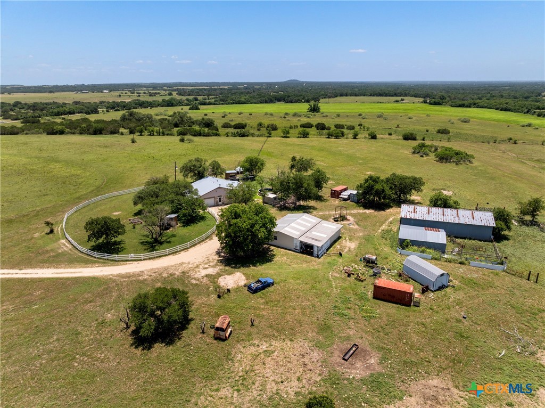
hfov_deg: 71.6
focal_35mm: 24
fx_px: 378
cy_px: 204
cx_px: 272
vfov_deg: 56.7
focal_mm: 12.29
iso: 100
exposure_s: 1/20
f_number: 2.8
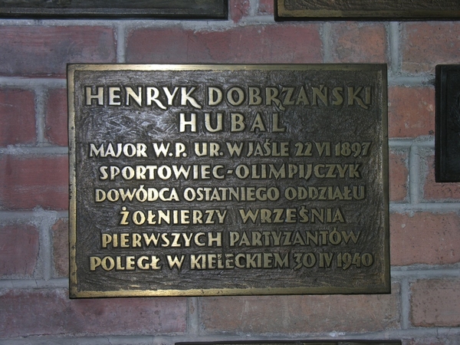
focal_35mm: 71
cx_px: 230
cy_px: 172
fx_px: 943
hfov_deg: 27.4
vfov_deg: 20.7
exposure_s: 1/30
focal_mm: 18
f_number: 3.3
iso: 50
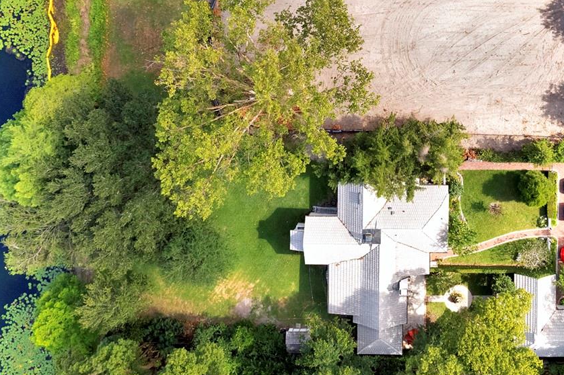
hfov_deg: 45.6
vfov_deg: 30.5
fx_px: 658
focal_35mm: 42
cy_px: 42
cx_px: 386
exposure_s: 1/500
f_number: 2.8
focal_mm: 8.38
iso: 120
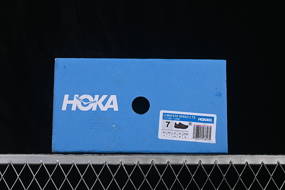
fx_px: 594
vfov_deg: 18.2
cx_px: 142
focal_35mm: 75
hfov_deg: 27.0
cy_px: 95
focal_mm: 50
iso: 160
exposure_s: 1/80
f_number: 8
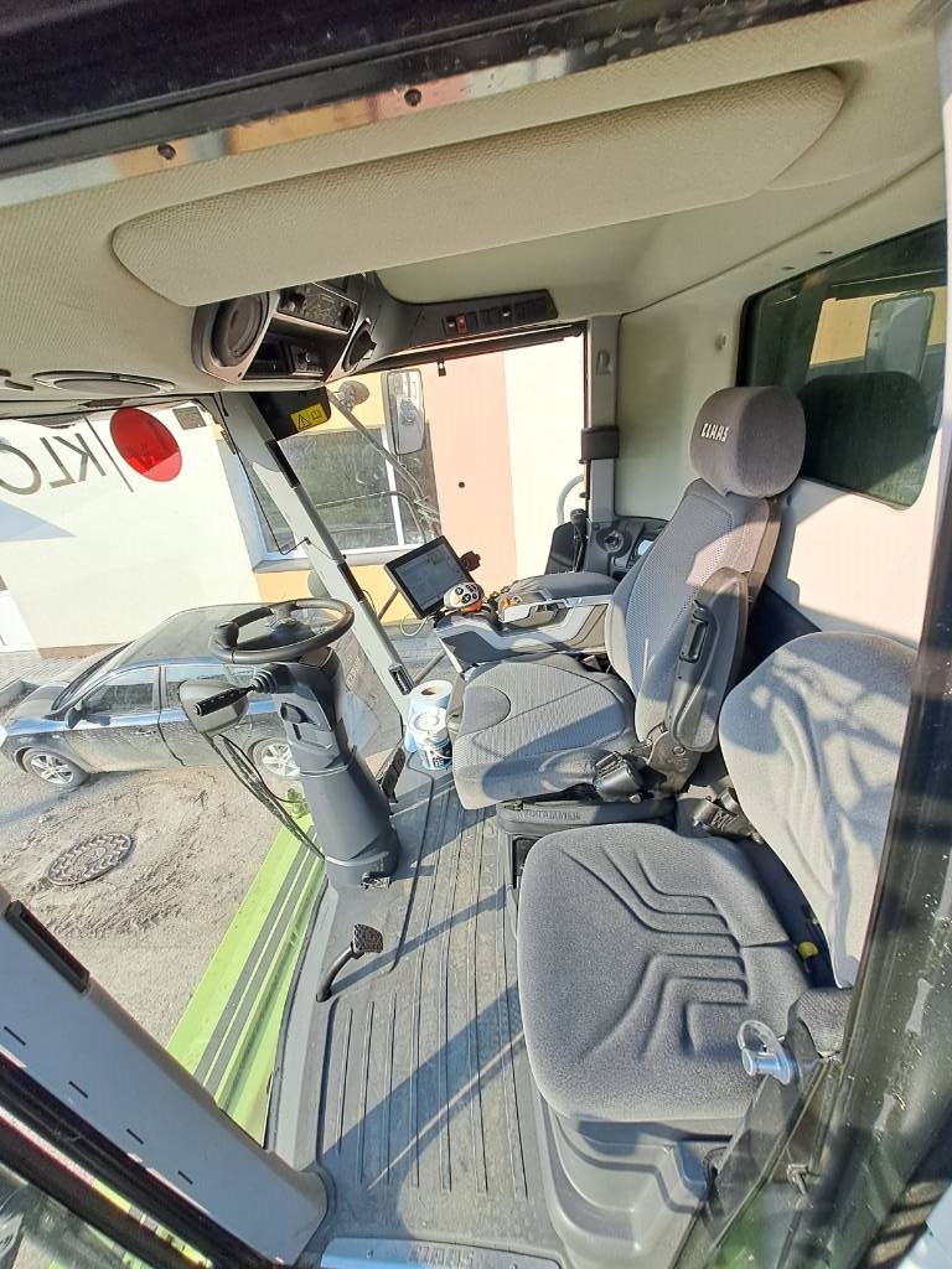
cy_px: 634
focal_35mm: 13
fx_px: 477
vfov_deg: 106.2
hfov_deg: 89.9
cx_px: 476
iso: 40
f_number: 2.2
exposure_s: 1/411
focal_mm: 1.42
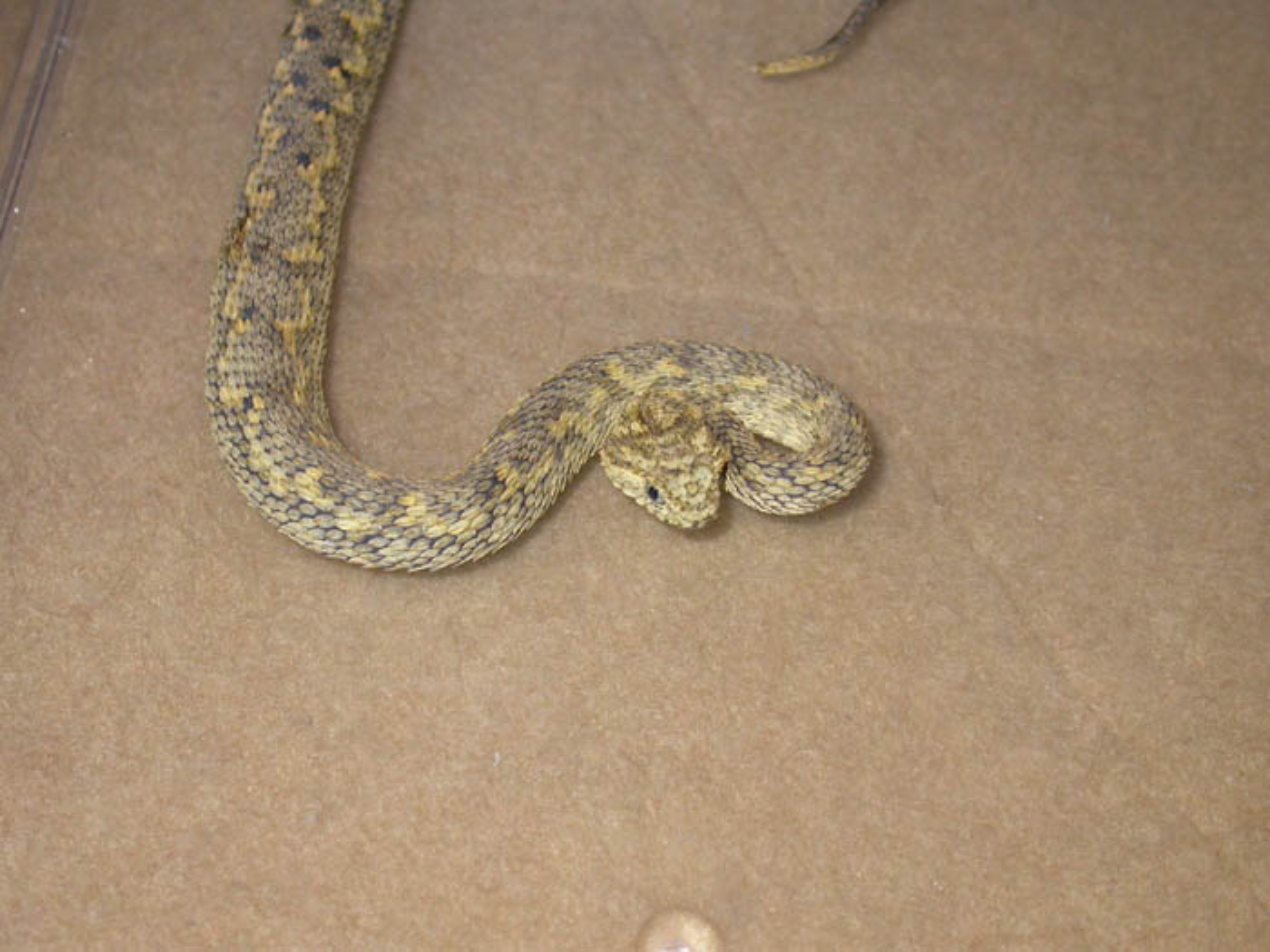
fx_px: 3008
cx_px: 635
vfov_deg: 18.0
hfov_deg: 23.8
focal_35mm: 82
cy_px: 476
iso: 100
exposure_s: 1/60.3
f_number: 3.6
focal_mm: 17.1
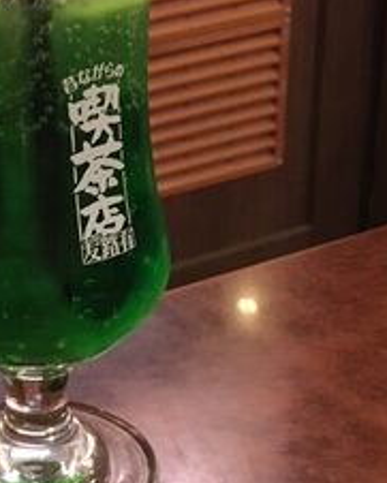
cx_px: -53
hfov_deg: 18.4
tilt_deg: -23.0
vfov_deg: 23.8
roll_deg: +2.8
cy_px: 182
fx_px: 1145
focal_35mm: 80
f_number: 2.2
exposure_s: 1/15
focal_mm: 4.15
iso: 200
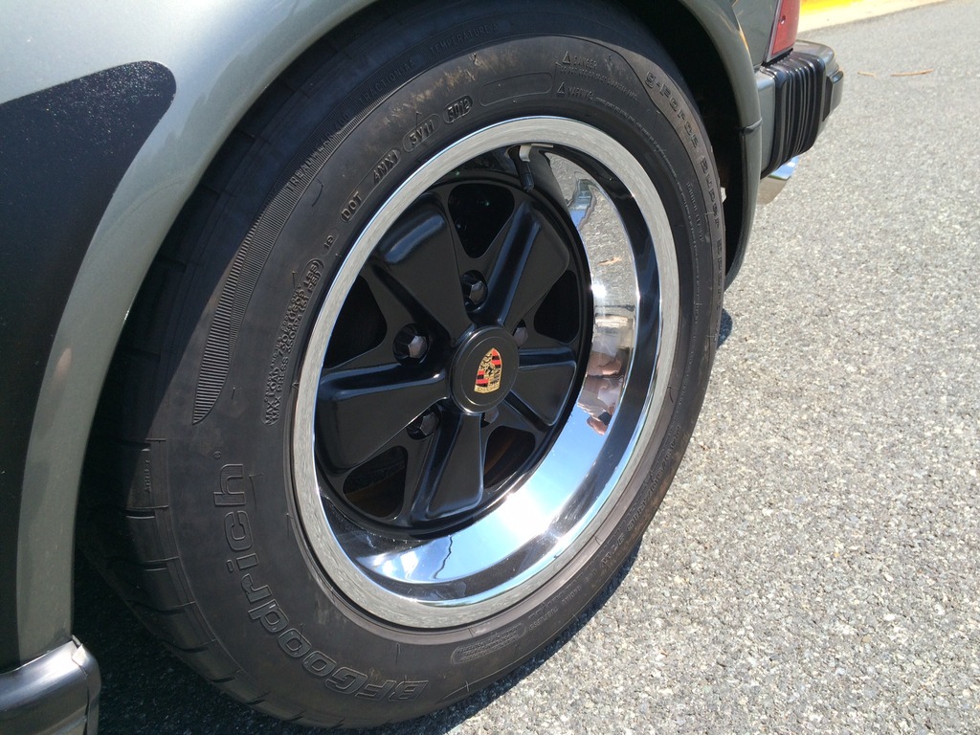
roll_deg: +3.5
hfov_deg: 61.7
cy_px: 368
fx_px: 821
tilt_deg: -28.2
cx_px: 490
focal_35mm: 29
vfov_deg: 48.2
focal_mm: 4.15
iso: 32
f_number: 2.2
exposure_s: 1/695
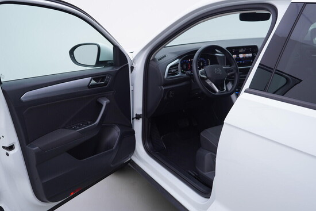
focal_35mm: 36
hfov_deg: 53.1
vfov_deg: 36.9
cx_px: 158
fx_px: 316
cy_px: 106
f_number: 3.5
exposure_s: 1/60
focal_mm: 24
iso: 125
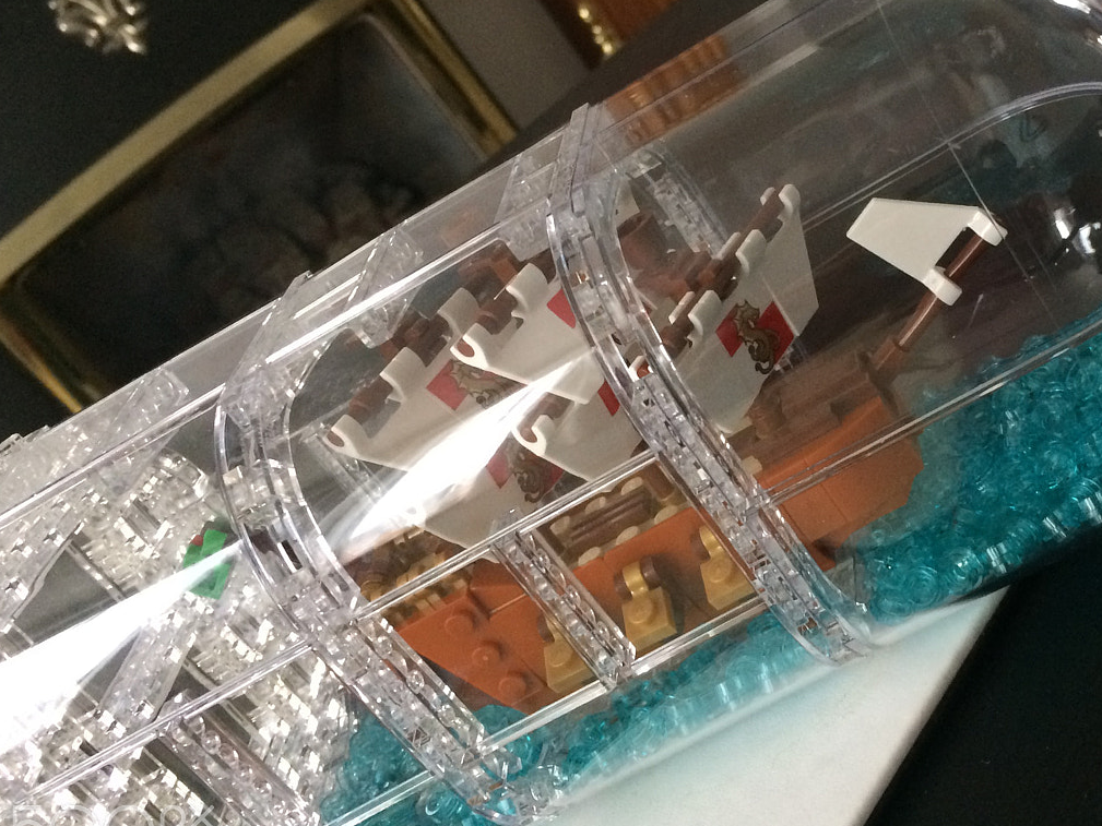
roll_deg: +34.0
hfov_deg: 40.2
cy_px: 319
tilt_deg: -24.3
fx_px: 1465
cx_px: 817
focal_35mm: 46
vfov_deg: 31.4
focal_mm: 4.15
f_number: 2.2
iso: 320
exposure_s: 1/33
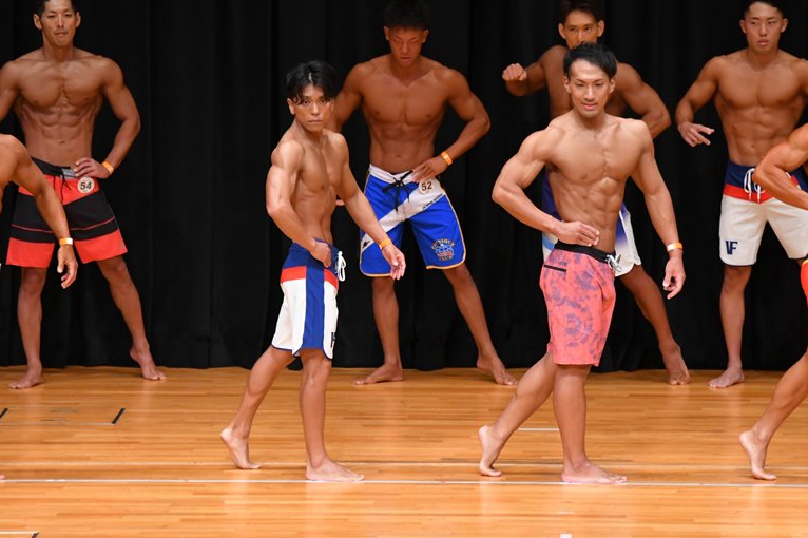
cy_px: 267
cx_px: 402
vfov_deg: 5.0
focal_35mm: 273
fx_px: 6124
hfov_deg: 7.5
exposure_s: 1/400
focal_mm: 180
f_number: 5.6
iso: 4000
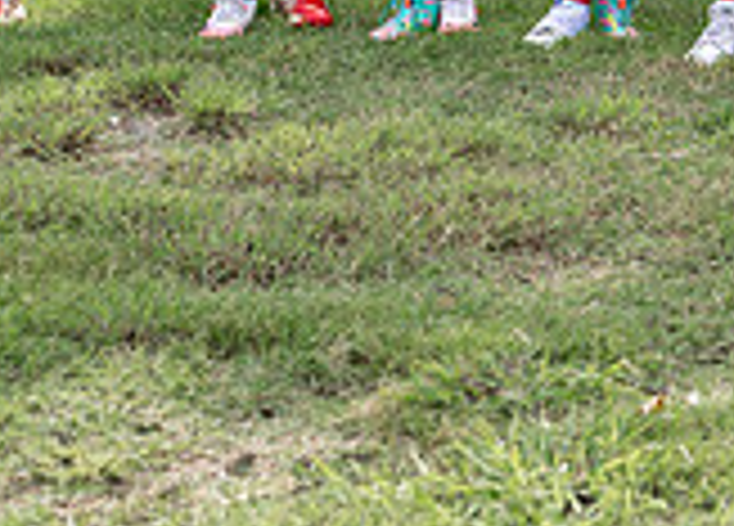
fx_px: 4155
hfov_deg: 9.7
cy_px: -345
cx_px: 1204
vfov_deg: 7.1
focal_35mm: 199
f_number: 2.5
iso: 100
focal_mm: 50
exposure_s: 1/800
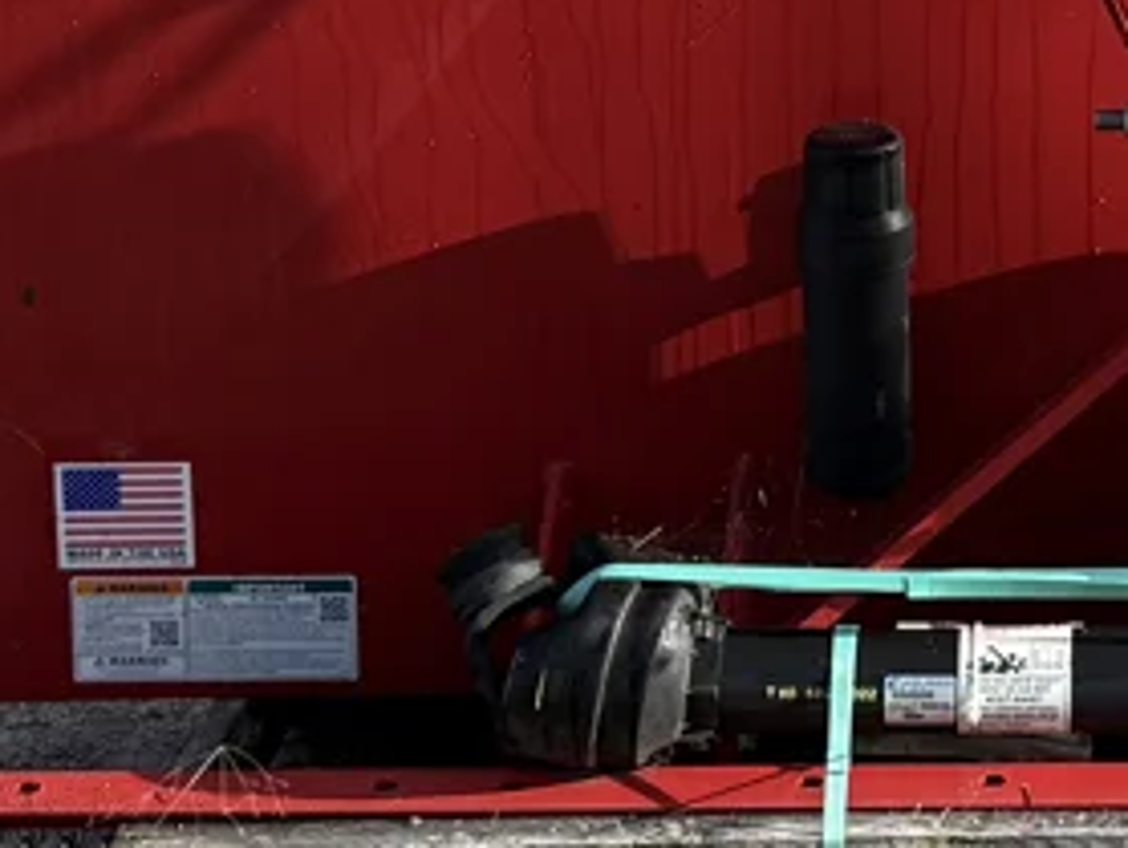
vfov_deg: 10.4
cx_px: 1229
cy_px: -369
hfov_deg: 14.0
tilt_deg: -8.8
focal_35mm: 138
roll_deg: -0.9
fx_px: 4501
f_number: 1.78
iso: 100
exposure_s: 1/1812
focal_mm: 6.76
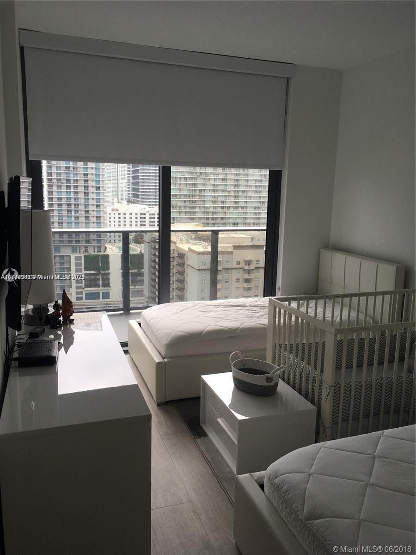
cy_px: 278
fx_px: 465
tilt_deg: -11.3
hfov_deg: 48.2
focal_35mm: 29
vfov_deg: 61.7
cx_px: 208
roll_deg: +0.2
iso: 25
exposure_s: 1/120
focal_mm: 4.15
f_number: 2.2
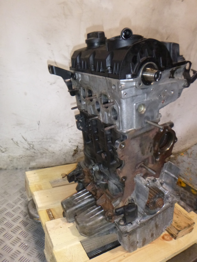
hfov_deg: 54.9
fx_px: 190
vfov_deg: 69.4
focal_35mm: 25
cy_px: 131
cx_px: 98
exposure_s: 1/60
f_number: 3.9
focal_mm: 4.5
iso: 400
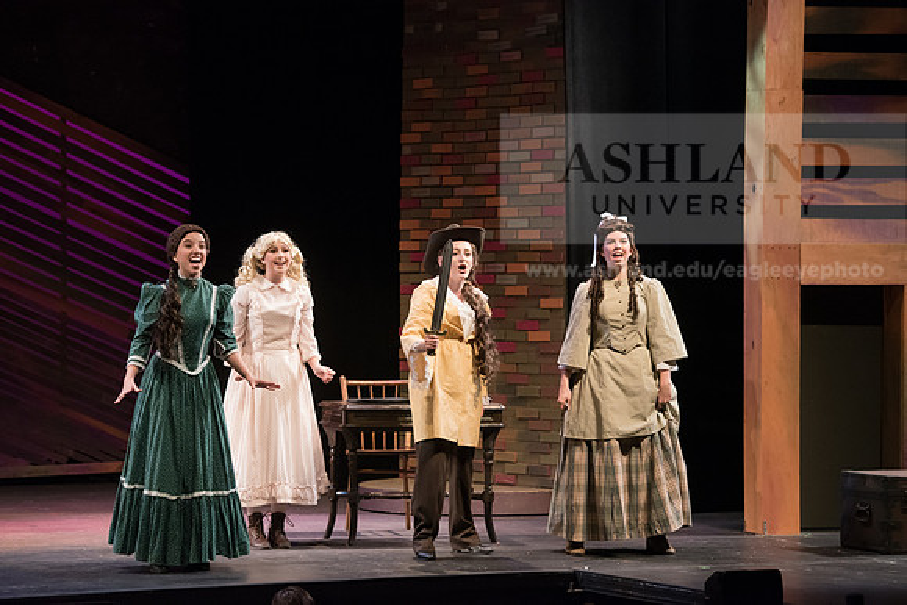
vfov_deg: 11.2
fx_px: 3074
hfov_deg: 16.8
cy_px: 302
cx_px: 454
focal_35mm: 122
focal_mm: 122
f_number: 4
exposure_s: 1/320
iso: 5000
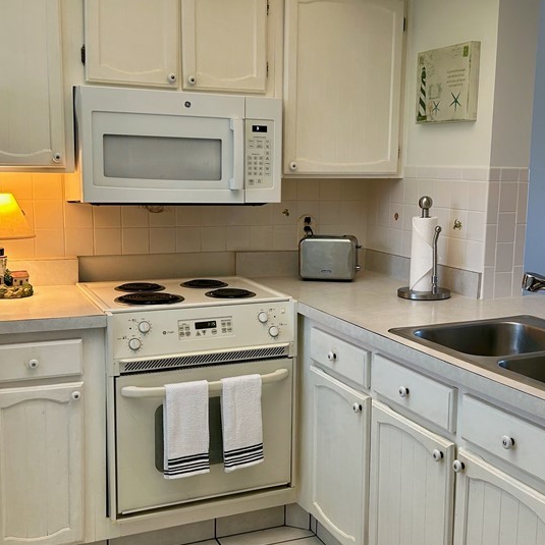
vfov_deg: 38.3
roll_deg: -1.1
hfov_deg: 38.3
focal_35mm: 44
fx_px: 784
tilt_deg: -8.5
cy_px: 279
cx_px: 308
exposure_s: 1/120
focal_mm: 5.7
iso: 100
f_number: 1.5
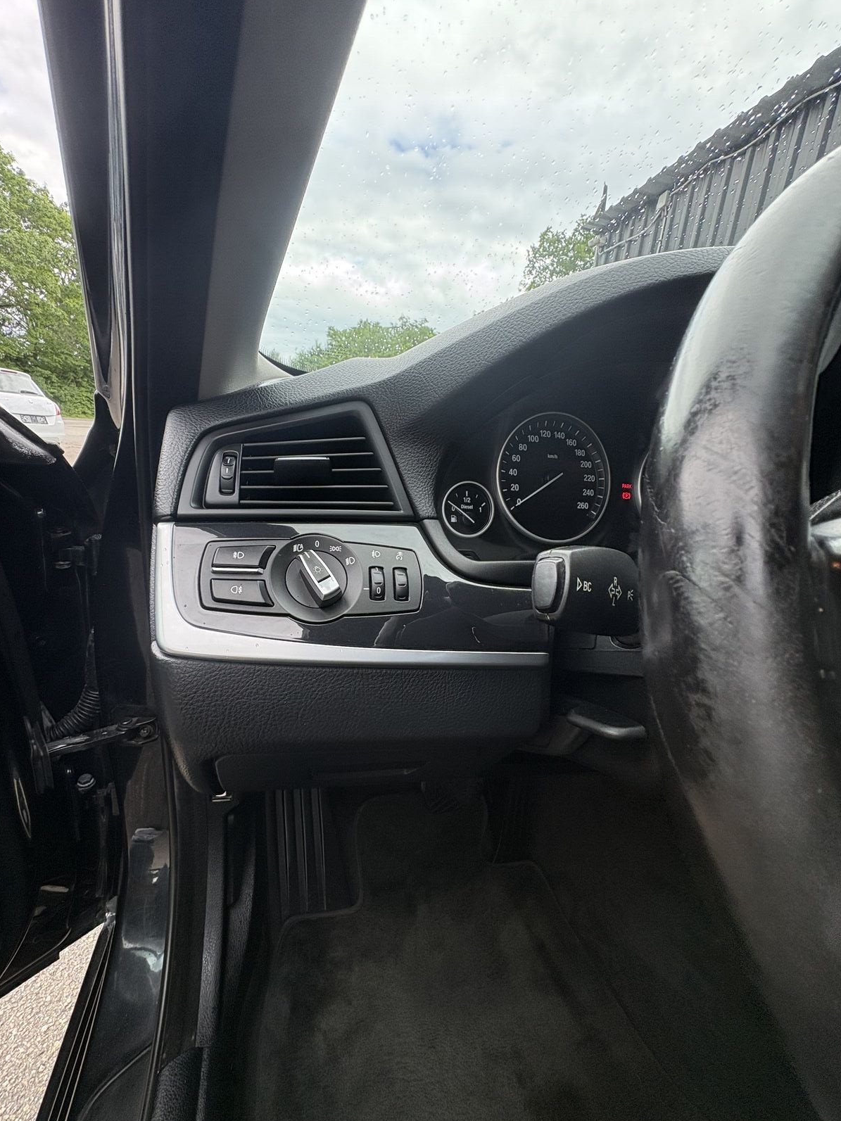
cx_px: 403
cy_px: 571
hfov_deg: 81.7
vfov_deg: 98.2
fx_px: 486
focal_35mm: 15
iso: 64
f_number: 2.2
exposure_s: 1/130
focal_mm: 2.22
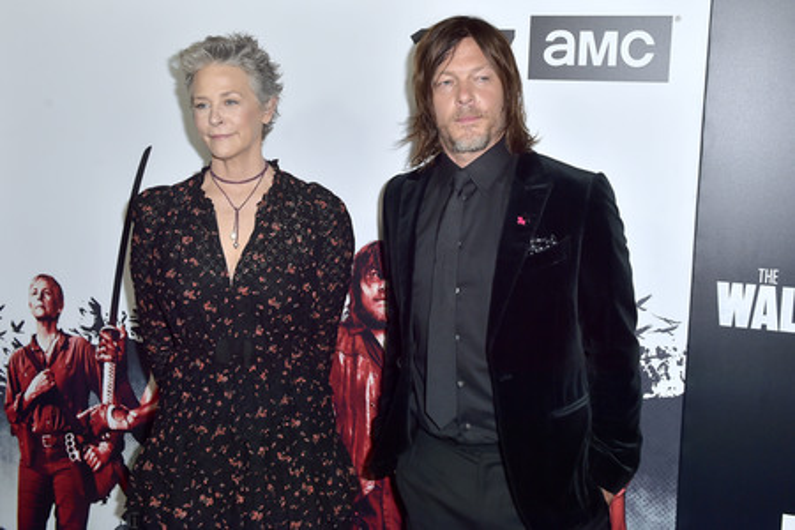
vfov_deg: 37.9
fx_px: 773
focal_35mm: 35
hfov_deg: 54.4
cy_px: 265
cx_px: 398
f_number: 5.6
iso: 400
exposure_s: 1/200
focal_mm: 35
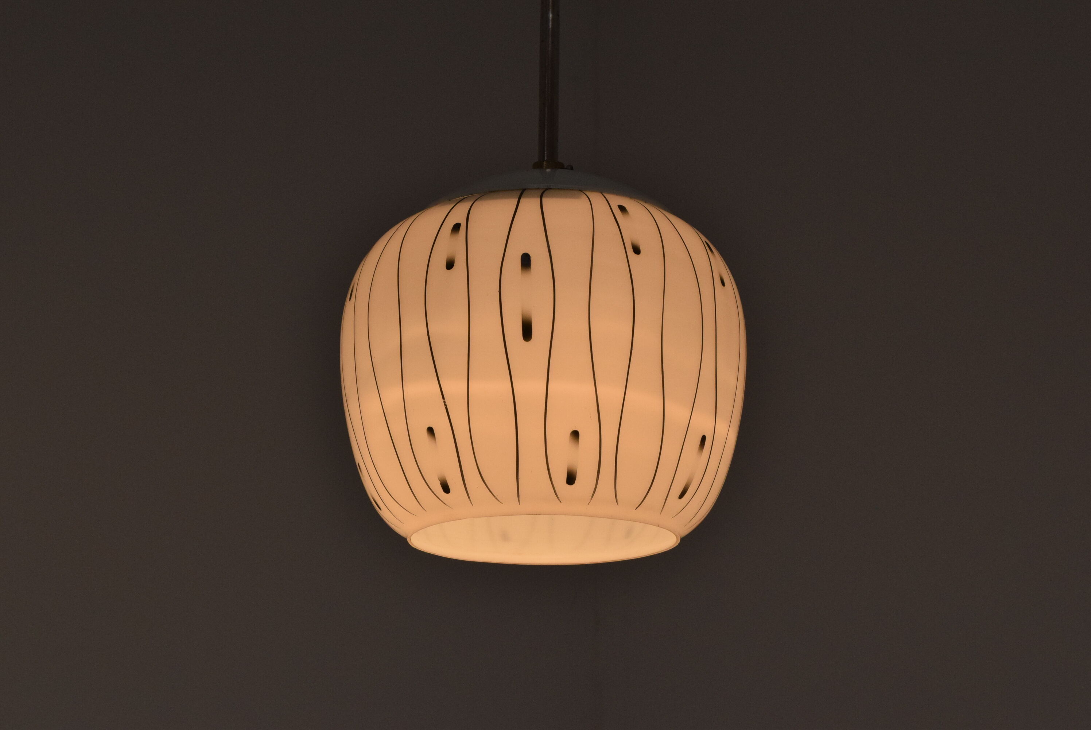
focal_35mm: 82
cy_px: 365
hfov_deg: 24.6
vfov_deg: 16.6
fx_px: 2502
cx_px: 546
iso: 1600
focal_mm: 55
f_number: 13
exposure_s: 1/640
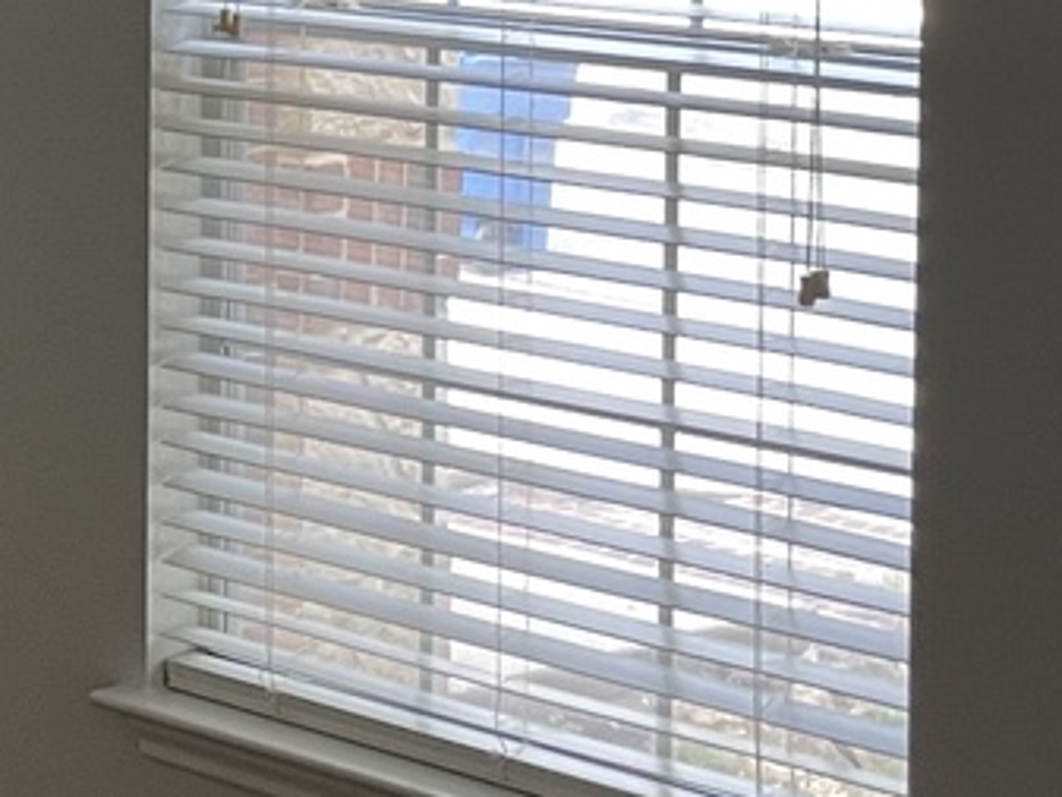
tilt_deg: -2.2
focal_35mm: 111
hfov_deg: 16.3
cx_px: -511
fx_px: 3407
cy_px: -180
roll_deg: -0.3
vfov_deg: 13.0
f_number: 1.6
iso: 125
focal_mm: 4.2
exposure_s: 1/60
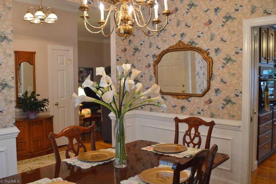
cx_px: 138
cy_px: 92
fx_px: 253
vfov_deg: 39.9
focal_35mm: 33
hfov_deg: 57.3
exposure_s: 1/30
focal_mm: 22
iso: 400
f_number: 3.8
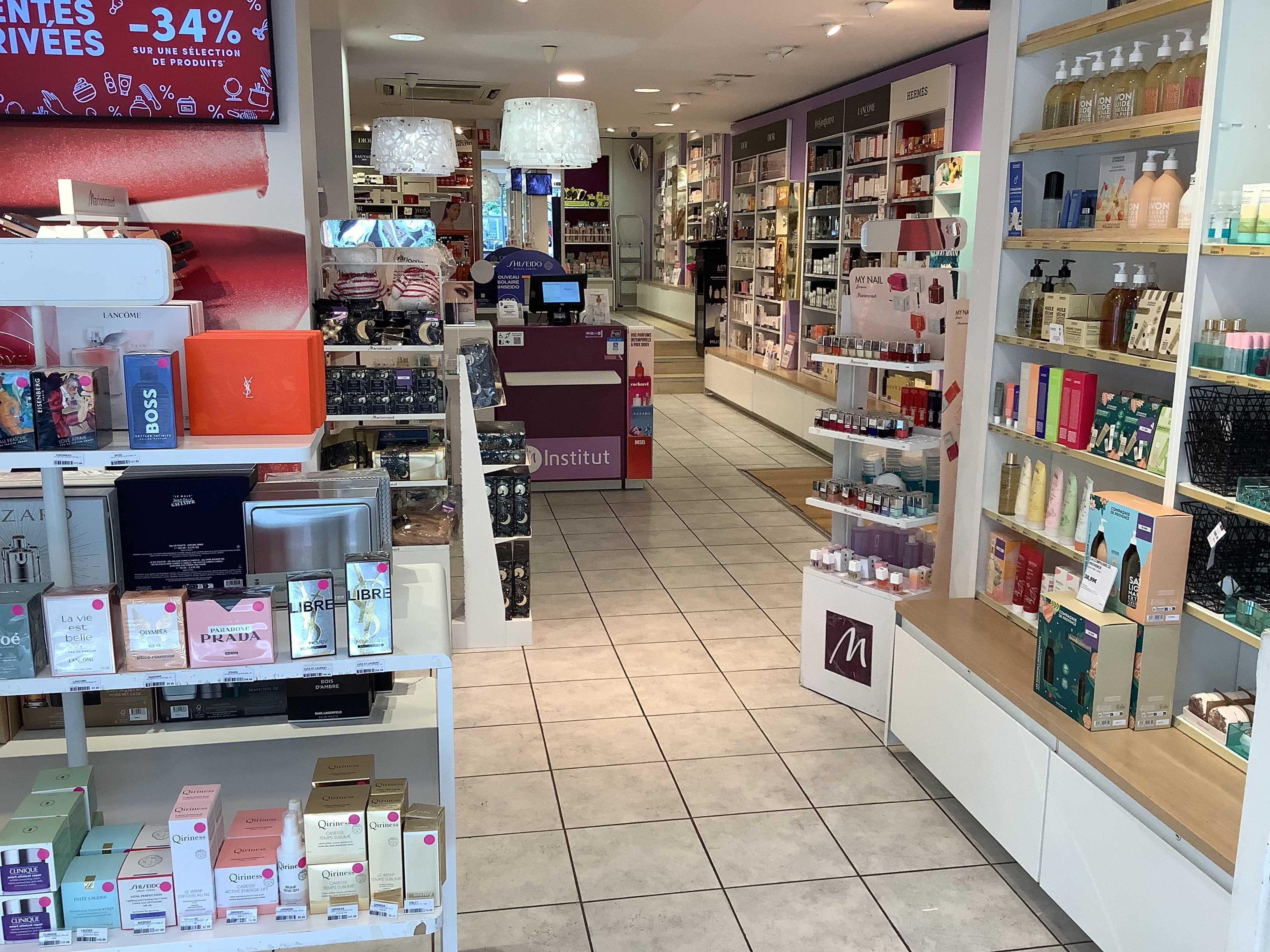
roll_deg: +0.0
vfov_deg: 45.4
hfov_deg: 58.4
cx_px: 635
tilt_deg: -12.2
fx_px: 1137
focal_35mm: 31
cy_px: 476
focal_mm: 3.3
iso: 64
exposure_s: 1/100
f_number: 2.4
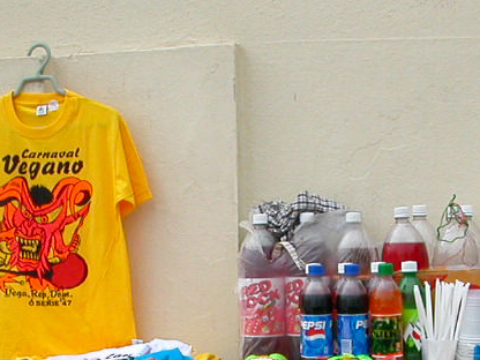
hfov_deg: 21.5
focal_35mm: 91
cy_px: 417
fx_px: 1262
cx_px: 291
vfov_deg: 15.7
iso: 100
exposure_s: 1/379
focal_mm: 5.6
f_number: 4.5
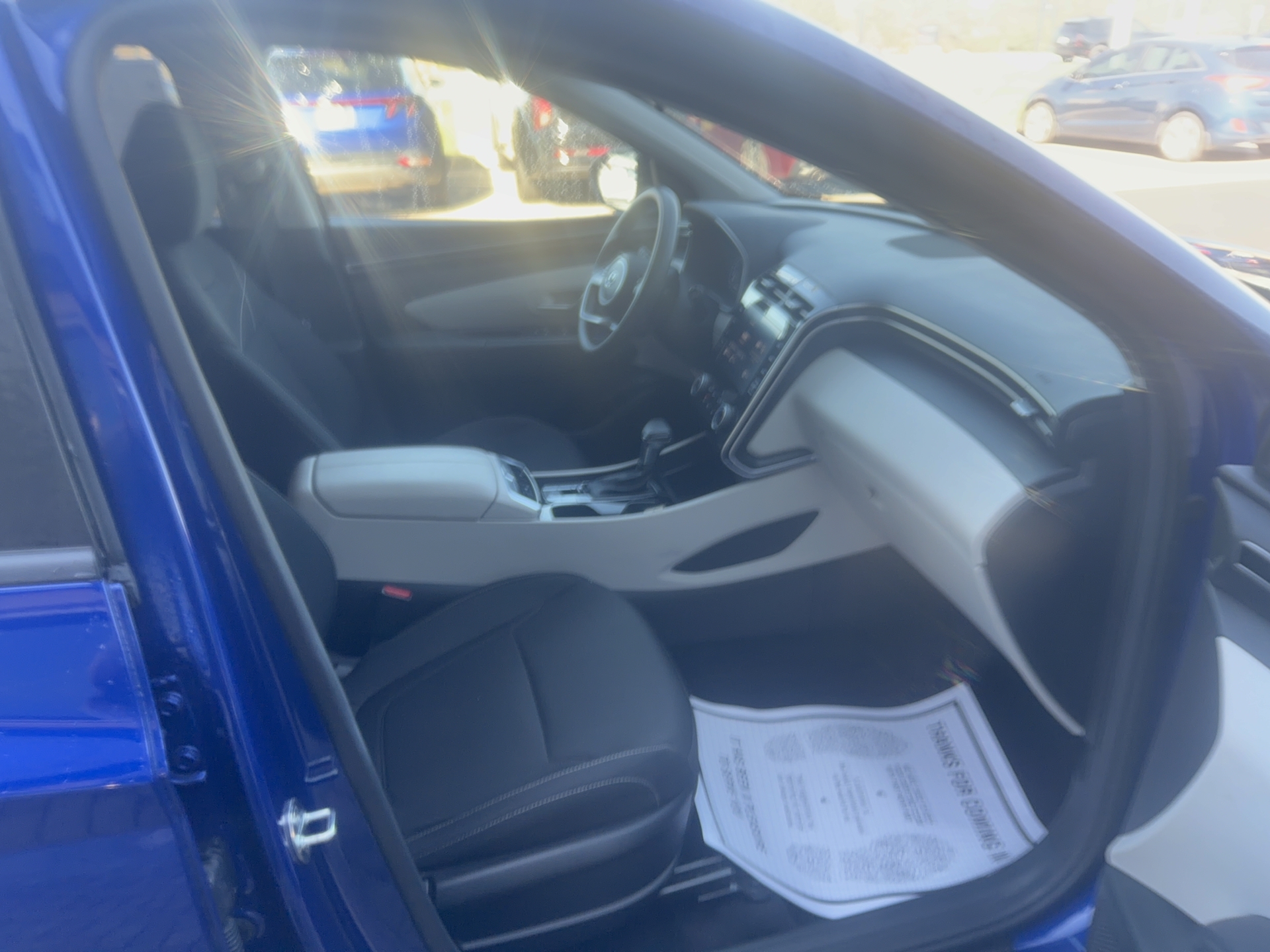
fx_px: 881
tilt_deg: -25.3
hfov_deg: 71.6
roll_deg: +4.3
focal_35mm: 24
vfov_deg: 56.8
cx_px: 635
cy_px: 476
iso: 80
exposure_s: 1/121
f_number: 1.78
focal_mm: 6.76
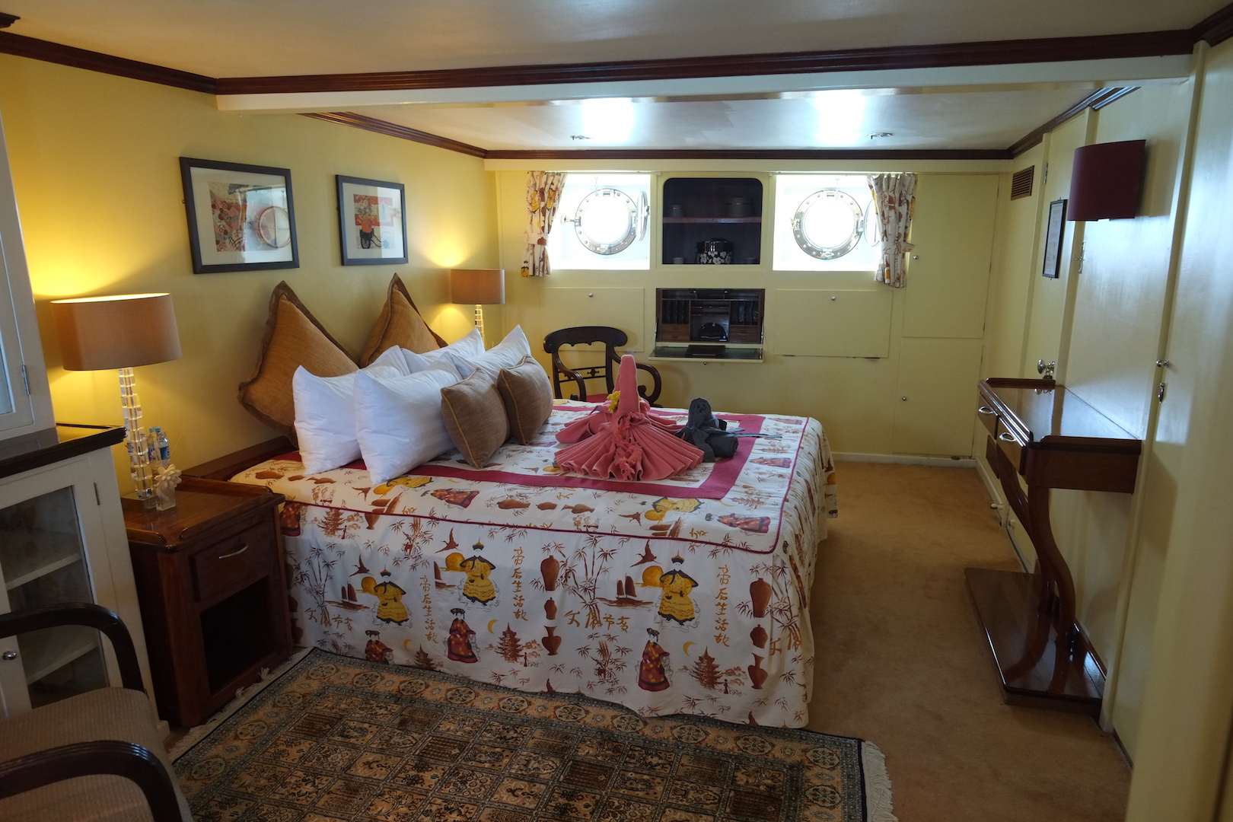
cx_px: 616
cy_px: 411
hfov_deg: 81.2
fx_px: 719
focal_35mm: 21
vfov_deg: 59.5
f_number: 5.6
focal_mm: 14
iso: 1600
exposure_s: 1/30
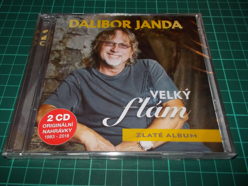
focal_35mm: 29
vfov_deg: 48.2
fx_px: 208
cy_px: 93
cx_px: 124
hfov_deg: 61.7
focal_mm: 4.1
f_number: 3.3
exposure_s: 1/30
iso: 200
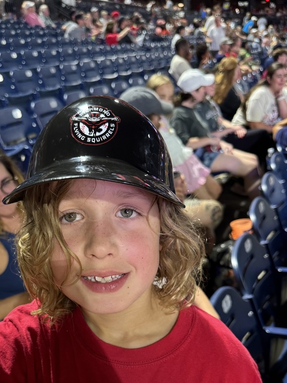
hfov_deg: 38.4
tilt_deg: -28.3
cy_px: 279
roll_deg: +5.2
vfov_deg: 48.5
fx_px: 409
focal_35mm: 37
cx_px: 105
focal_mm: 6.76
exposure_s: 1/60
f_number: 1.78
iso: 320
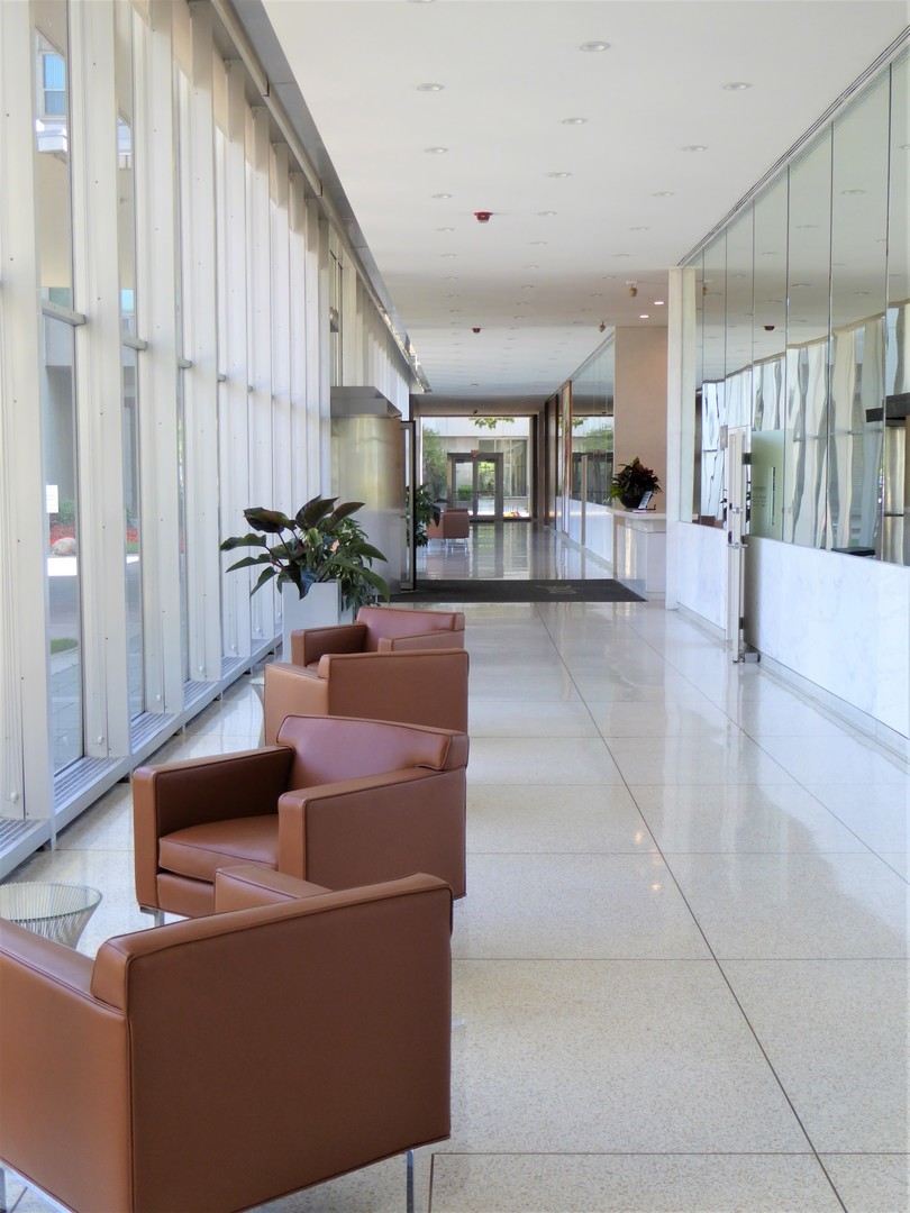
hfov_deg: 32.9
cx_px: 455
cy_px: 606
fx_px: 1542
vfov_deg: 42.9
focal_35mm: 44
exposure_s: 1/60
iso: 125
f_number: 3.9
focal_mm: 7.8
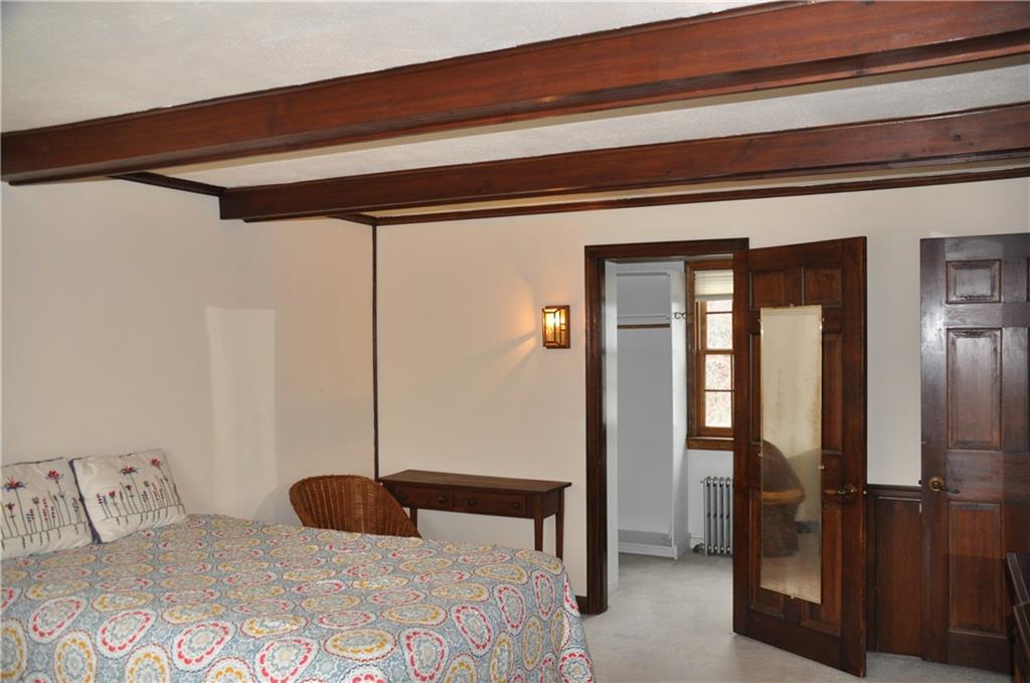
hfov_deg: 62.0
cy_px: 342
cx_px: 515
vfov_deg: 43.5
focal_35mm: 30
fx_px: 857
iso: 800
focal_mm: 20
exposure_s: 1/60
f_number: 4
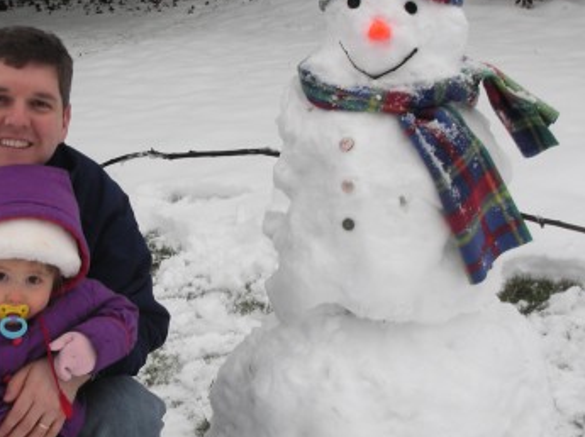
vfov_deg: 22.5
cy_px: 220
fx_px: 1097
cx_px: 153
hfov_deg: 29.4
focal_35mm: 65
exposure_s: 1/113
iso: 50
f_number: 3
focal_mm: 5.8
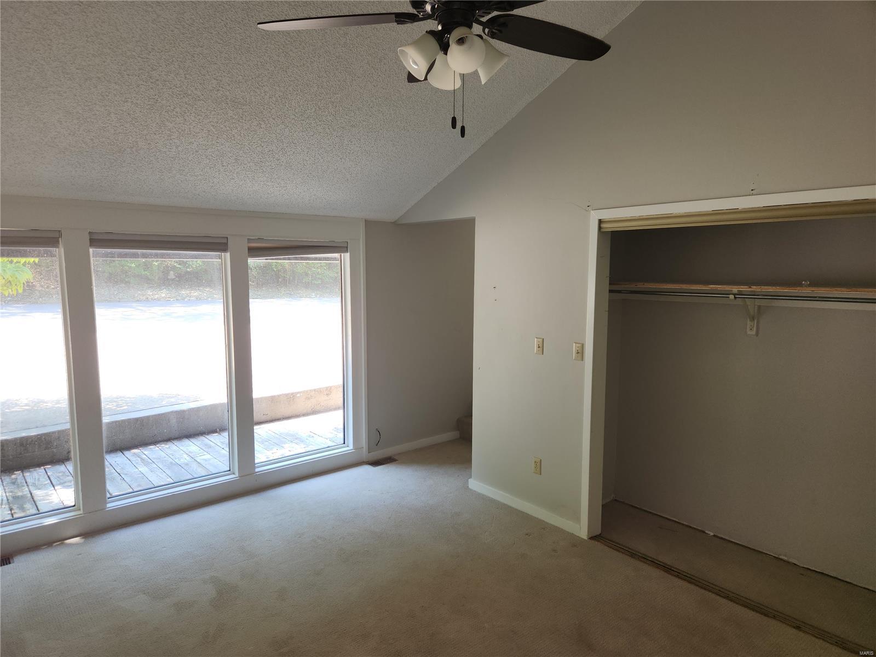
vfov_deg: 58.9
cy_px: 328
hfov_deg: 73.9
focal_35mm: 23
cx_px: 438
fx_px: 582
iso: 25
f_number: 1.8
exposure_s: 1/60
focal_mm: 5.4
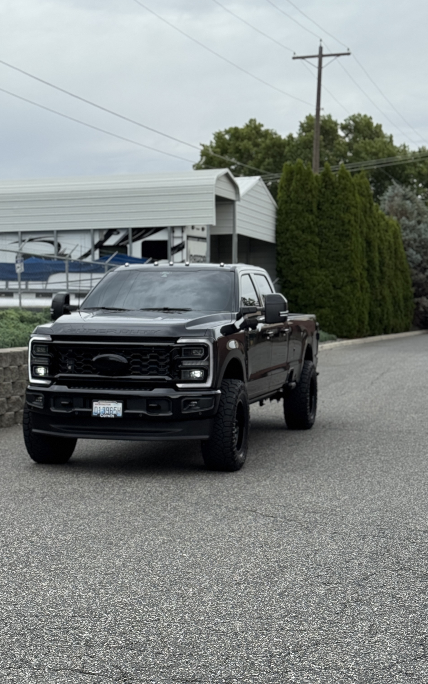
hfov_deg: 19.1
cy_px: 412
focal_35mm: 68
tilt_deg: -5.8
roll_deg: -0.2
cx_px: 160
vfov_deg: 30.1
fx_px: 1269
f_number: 1.78
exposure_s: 1/1681
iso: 64
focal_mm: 6.76
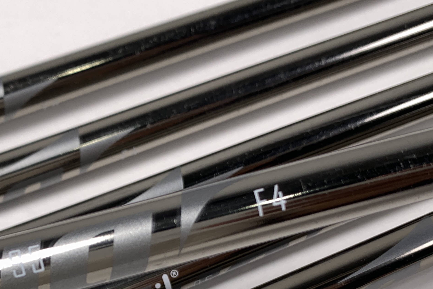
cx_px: 135
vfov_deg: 22.4
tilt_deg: -64.4
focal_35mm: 58
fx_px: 697
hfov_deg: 34.1
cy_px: 295
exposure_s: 1/134
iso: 25
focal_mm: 4.25
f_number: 1.8
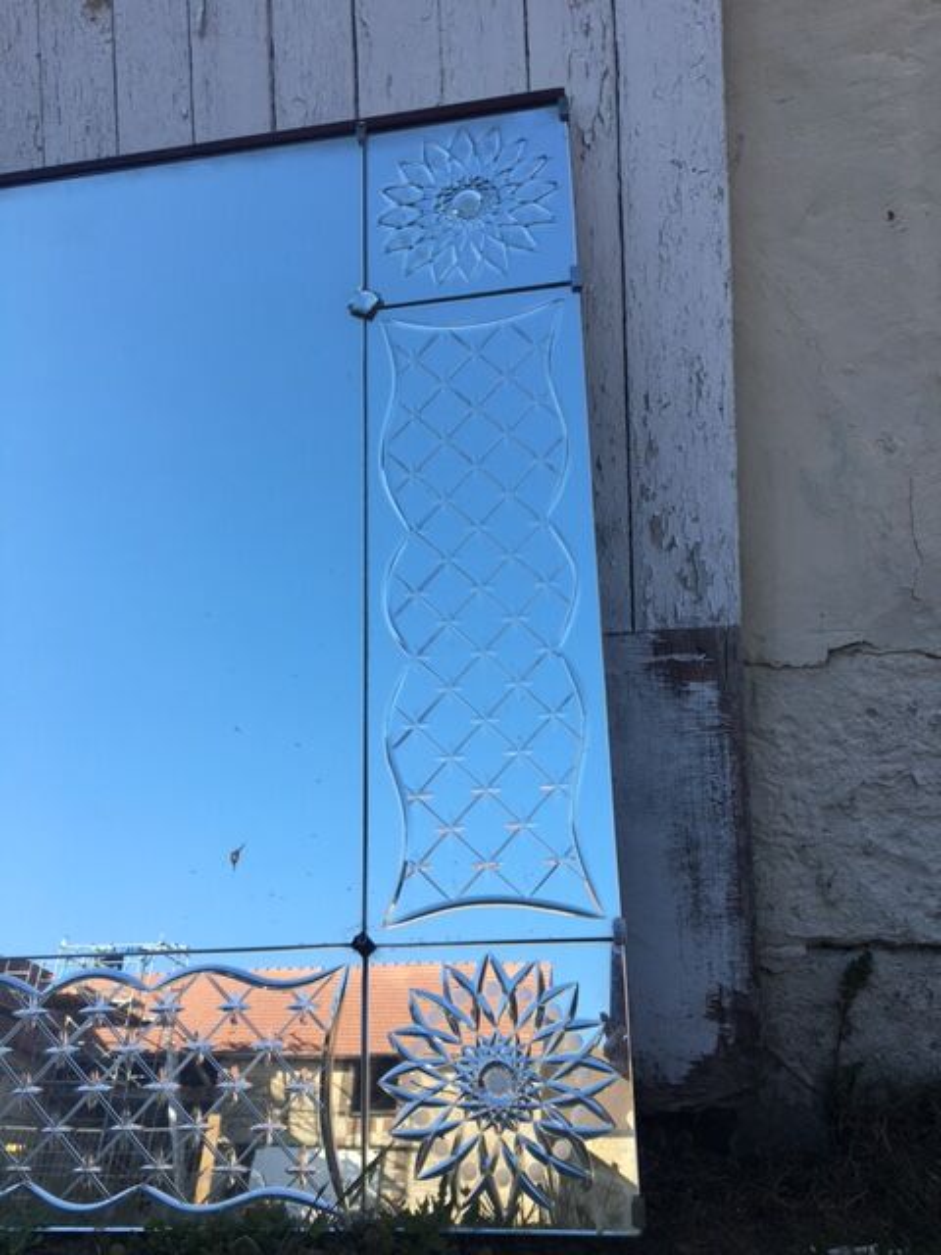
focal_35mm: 29
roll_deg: +1.8
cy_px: 628
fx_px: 1051
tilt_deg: +0.8
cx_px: 470
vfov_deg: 61.7
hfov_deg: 48.2
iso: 25
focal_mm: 4.15
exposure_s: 1/761
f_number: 2.2
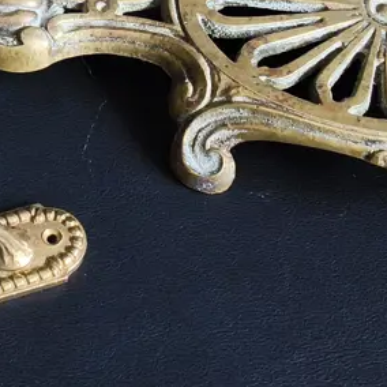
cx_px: 41
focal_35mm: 86
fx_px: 1088
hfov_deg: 19.8
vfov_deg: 19.4
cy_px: -23
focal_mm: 2.87
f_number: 2
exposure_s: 1/100
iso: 100
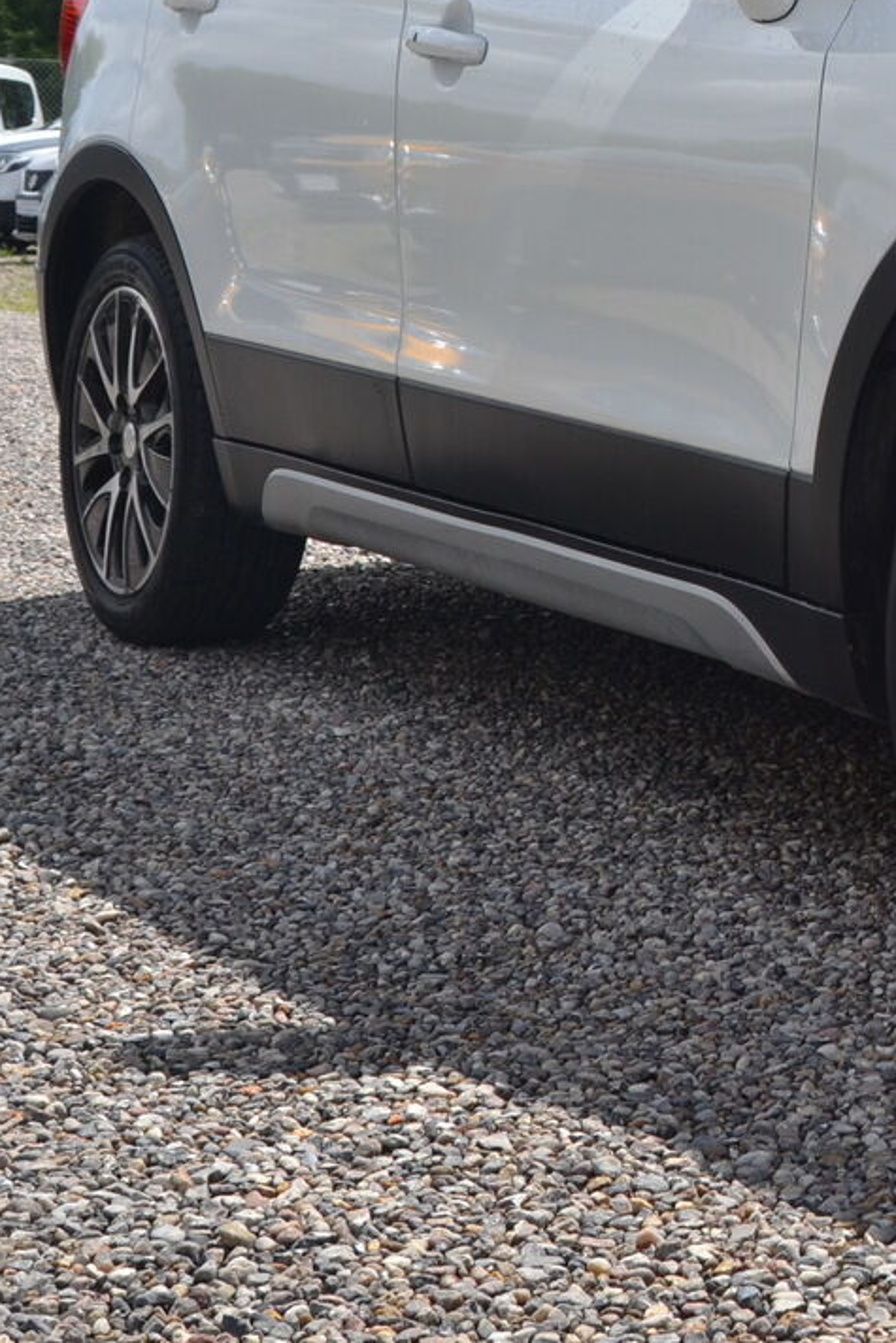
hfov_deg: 14.5
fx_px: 3321
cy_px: 185
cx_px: 1260
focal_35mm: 89
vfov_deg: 22.4
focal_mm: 22
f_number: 9
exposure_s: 1/320
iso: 100
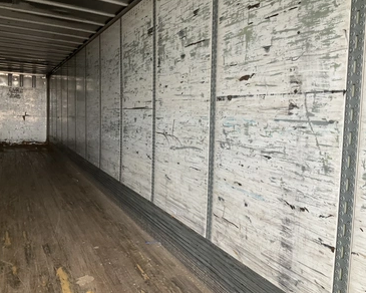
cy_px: 143
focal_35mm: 31
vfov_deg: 47.1
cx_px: 192
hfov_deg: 57.2
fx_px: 336
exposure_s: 1/122
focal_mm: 3
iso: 40
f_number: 1.8
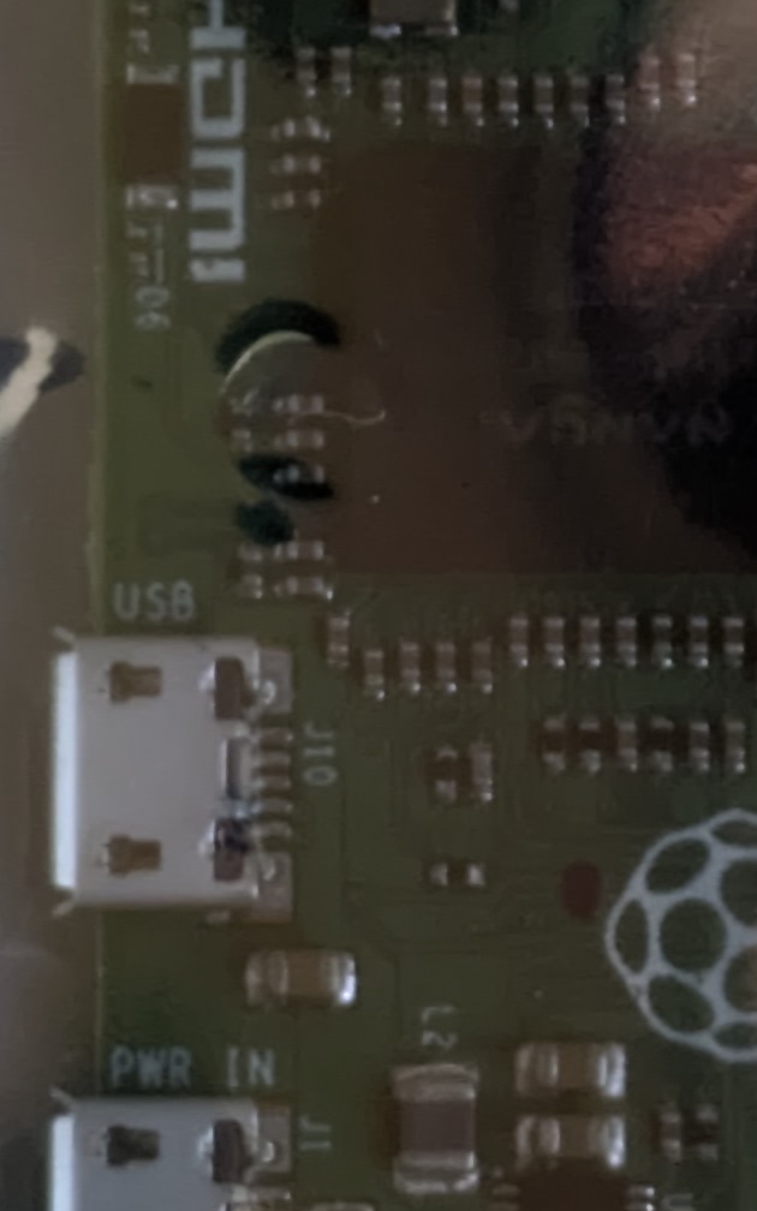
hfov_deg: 5.3
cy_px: 286
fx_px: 8186
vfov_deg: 8.4
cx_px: 413
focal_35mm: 248
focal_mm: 5.43
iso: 434
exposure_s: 1/100
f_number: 1.89
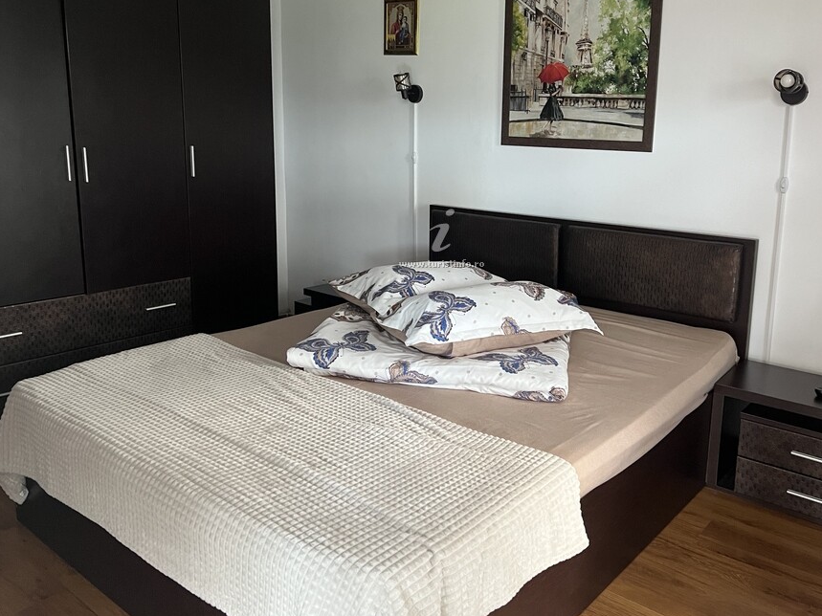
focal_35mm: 31
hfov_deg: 58.2
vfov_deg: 45.2
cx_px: 457
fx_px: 736
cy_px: 253
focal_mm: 5.7
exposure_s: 1/60
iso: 400
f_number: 1.5
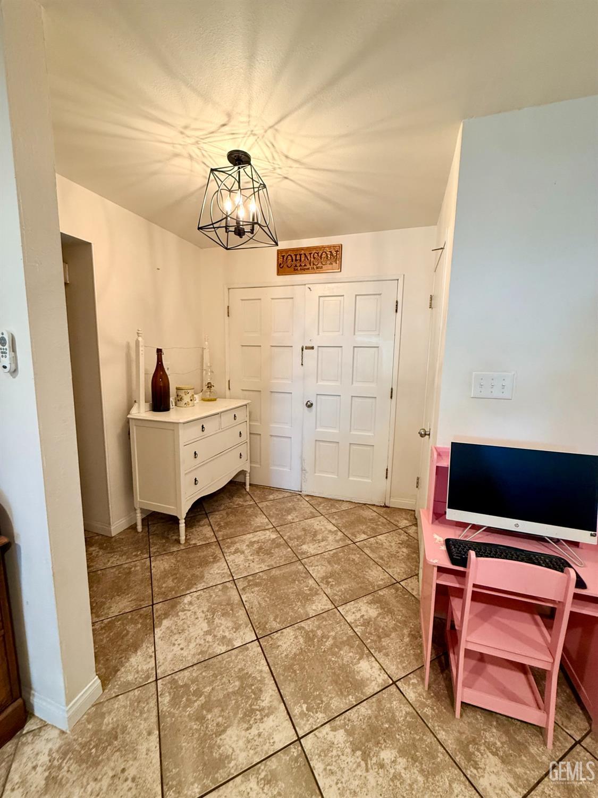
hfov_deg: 85.7
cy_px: 399
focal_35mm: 14
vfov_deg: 102.1
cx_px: 299
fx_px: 322
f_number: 2.2
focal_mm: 2.22
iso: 250
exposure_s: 1/60
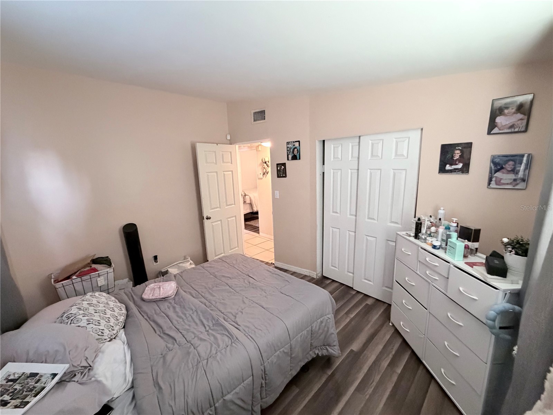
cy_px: 208
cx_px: 276
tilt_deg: -11.8
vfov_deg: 85.7
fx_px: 224
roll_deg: +1.7
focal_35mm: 14
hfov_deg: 102.1
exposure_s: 1/60
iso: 1000
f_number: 2.2
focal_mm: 2.22
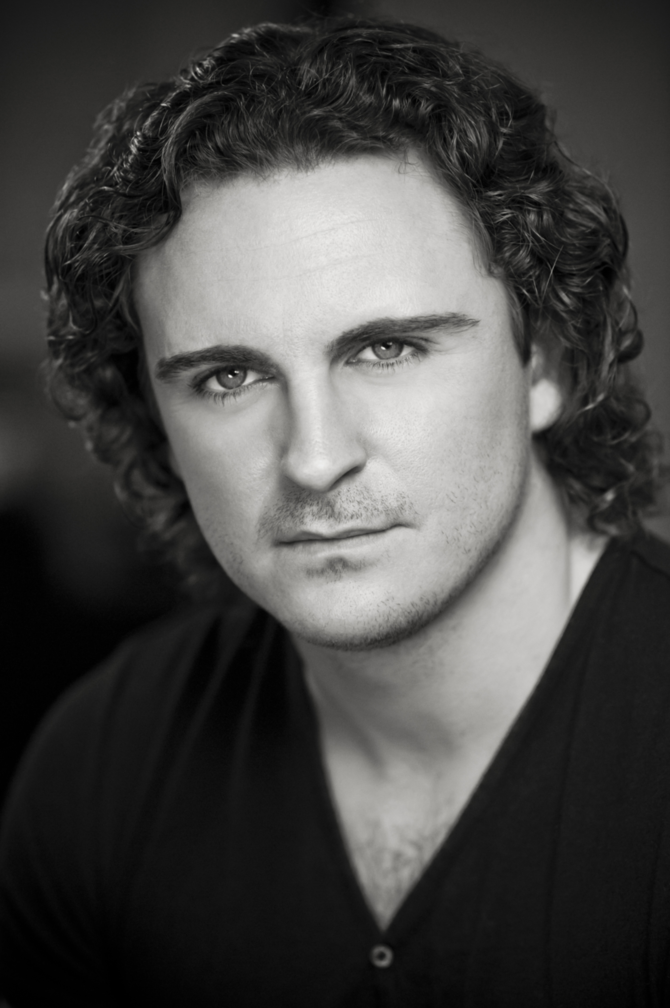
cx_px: 335
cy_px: 504
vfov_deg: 16.1
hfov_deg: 10.7
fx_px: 3568
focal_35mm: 128
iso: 800
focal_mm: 85
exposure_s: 1/640
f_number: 2.5
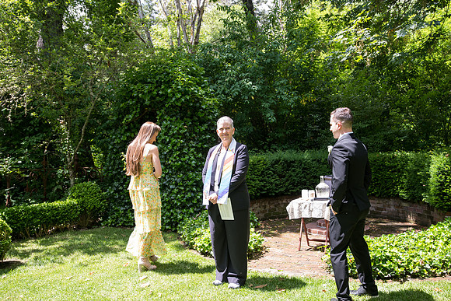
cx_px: 226
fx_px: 426
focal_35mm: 34
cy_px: 150
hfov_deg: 55.8
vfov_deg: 38.9
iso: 400
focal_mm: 34
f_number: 4.5
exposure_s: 1/320
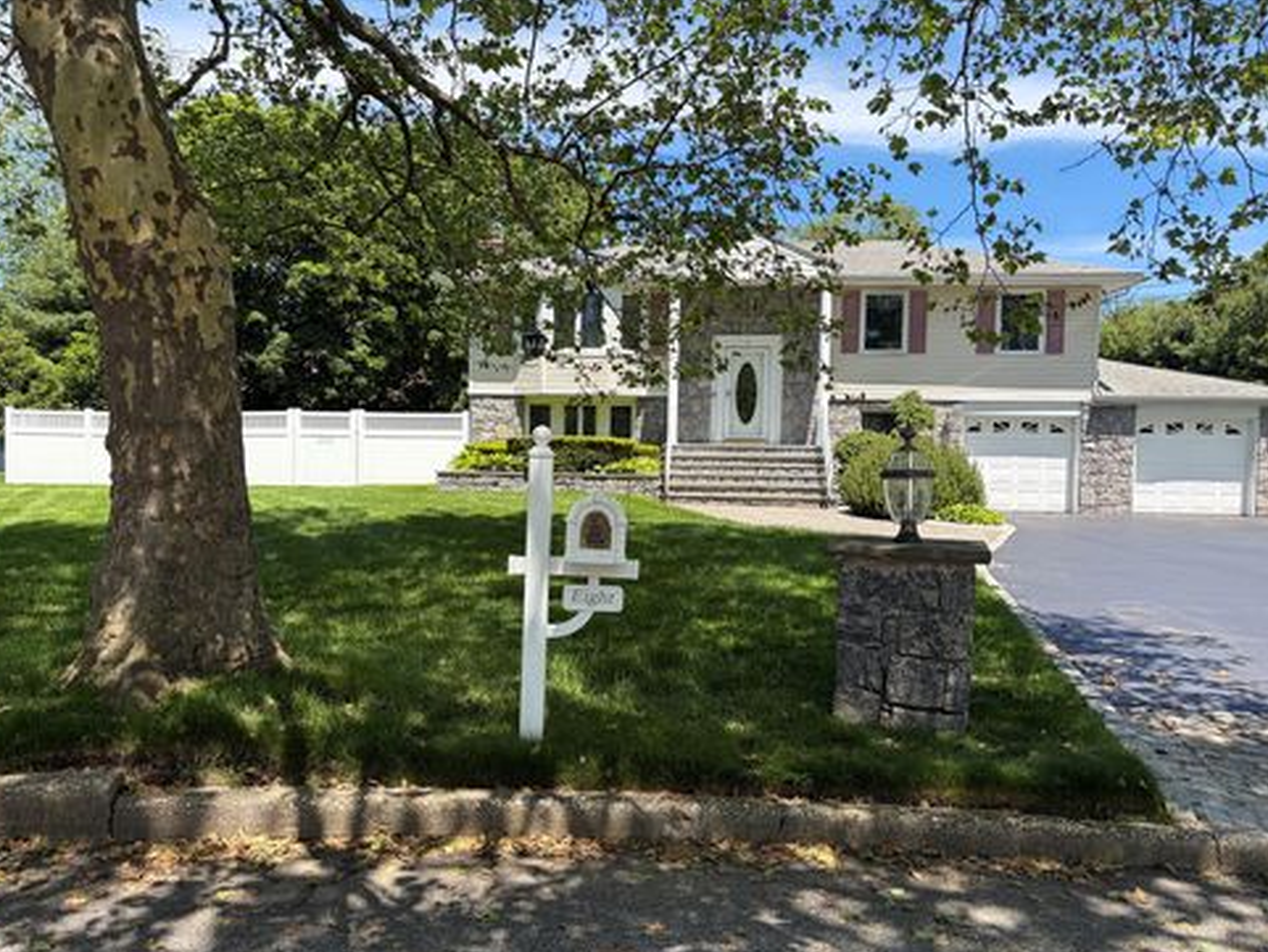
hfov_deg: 65.3
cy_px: 489
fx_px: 989
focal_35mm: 27
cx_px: 622
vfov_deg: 51.4
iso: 50
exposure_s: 1/1751
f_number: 1.6
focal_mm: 5.96
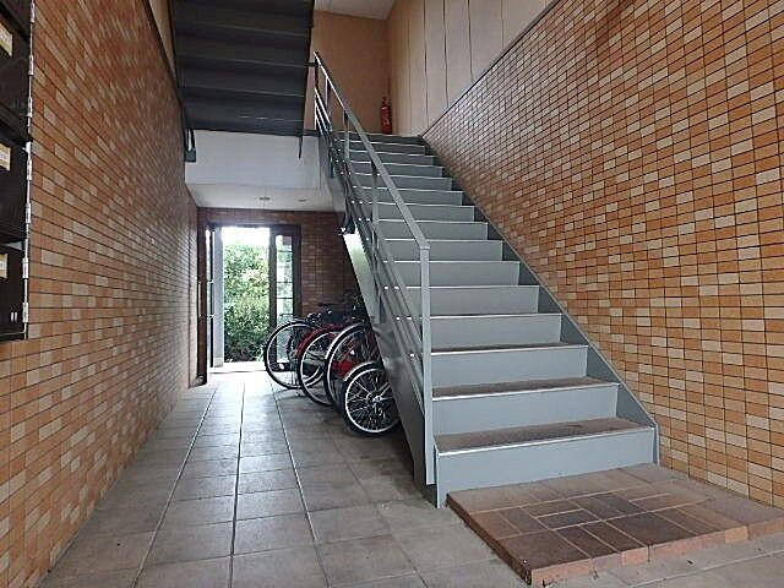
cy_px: 294
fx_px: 476
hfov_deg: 79.0
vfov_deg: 63.4
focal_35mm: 21
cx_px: 392
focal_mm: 3.7
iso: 200
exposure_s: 1/20
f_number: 3.5
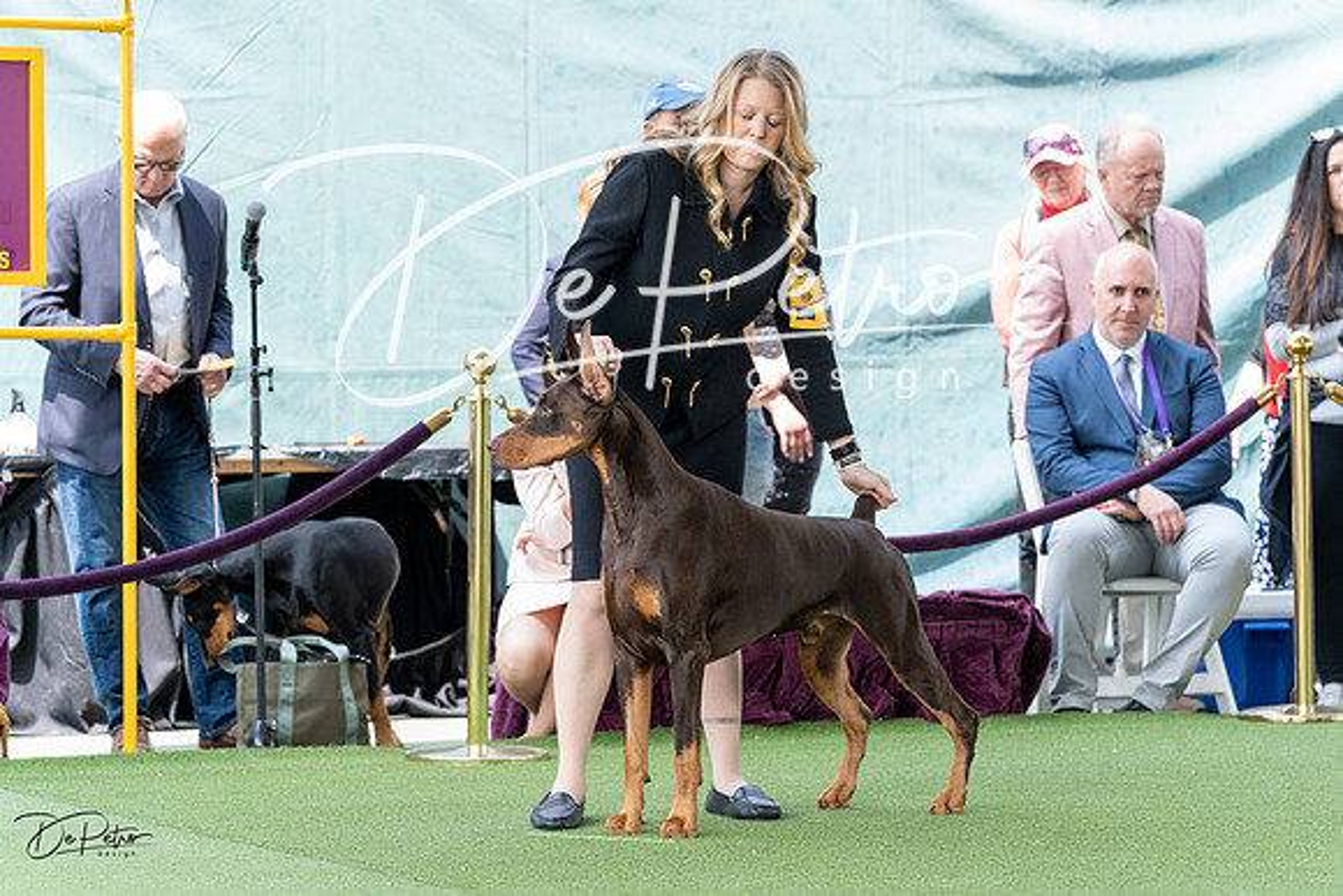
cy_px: 448
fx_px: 5298
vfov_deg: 9.7
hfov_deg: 14.4
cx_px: 672
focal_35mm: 142
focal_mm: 142
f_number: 5
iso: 3200
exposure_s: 1/1000
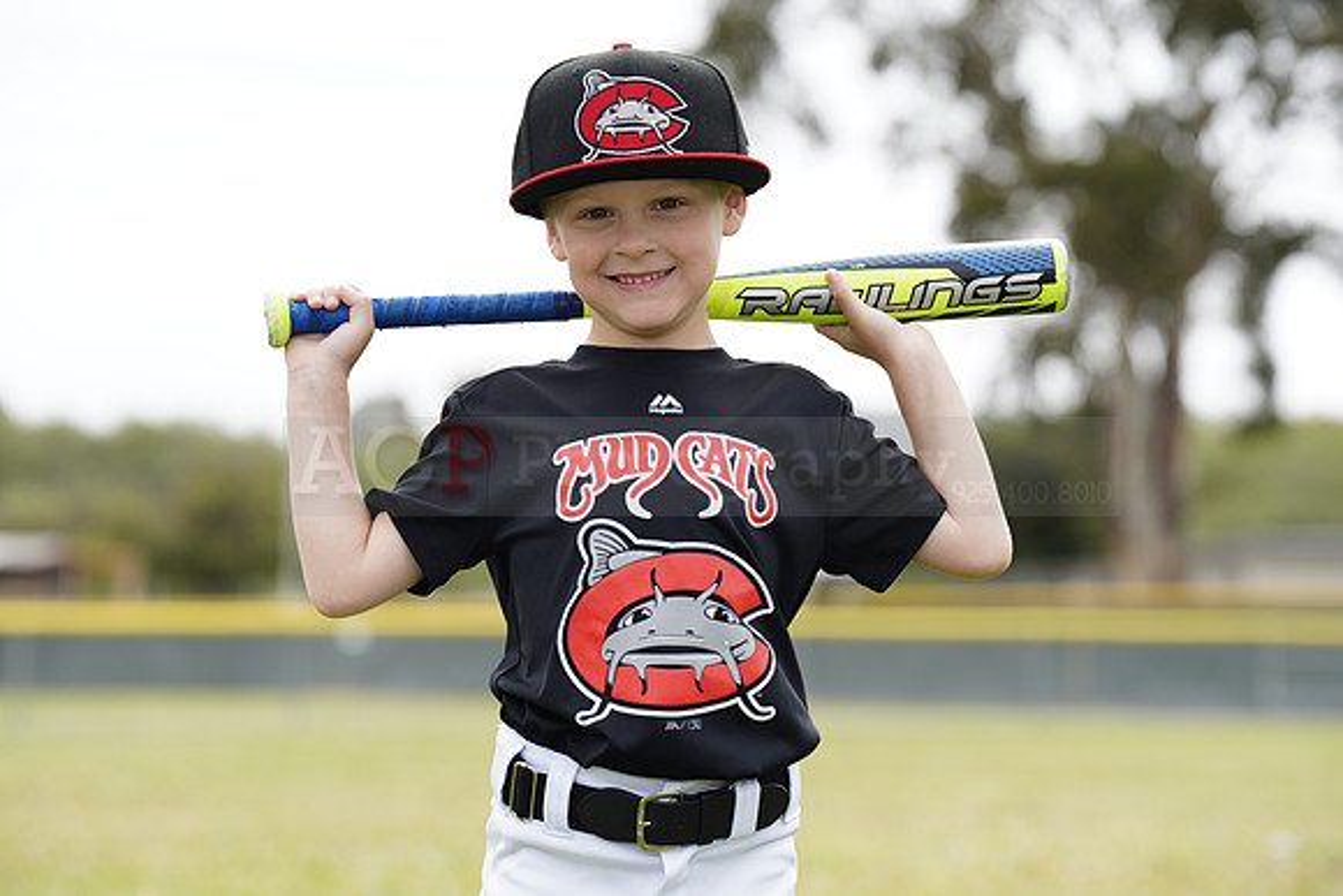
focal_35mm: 157
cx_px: 672
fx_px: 5858
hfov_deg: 13.1
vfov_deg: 8.7
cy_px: 448
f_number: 5.6
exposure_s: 1/250
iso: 100
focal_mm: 157
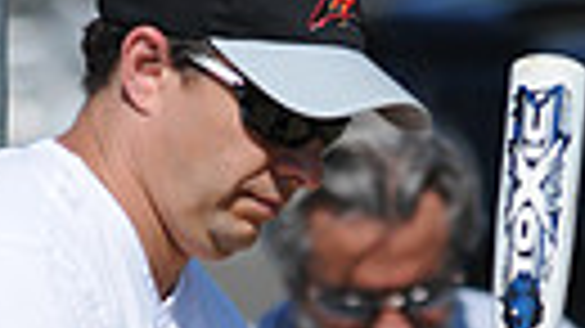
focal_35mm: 2098
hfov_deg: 1.0
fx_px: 32531
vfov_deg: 0.6
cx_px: 254
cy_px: 1137
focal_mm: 300
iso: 200
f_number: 4
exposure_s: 1/2500
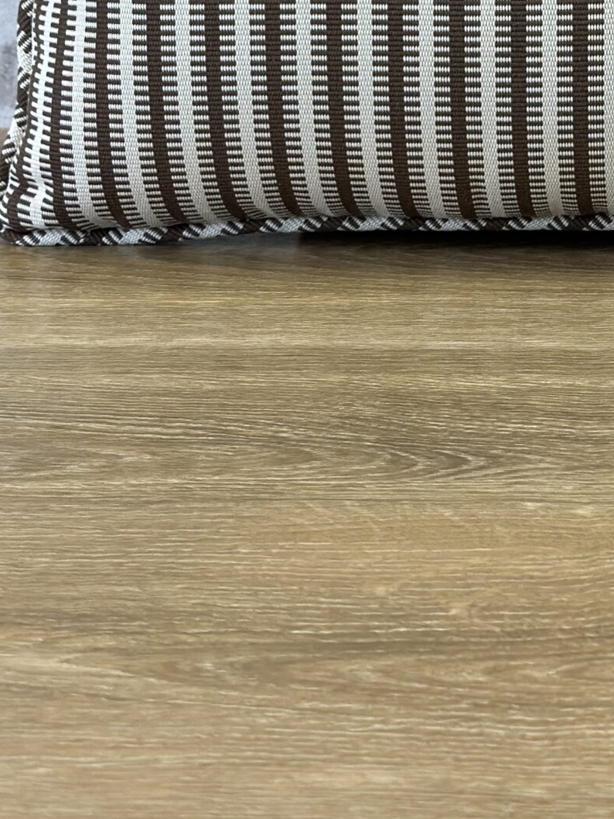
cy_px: -9
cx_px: 646
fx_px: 2744
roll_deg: -0.6
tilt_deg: -9.4
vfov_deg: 16.6
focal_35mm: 116
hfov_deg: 12.6
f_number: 1.78
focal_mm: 6.86
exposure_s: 1/180
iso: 80
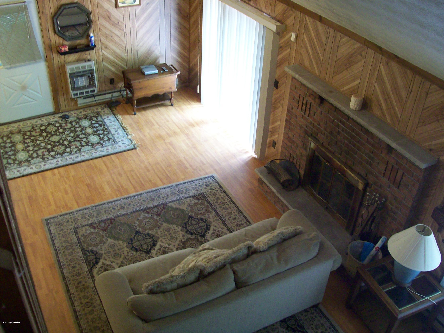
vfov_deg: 39.7
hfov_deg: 51.4
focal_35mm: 36
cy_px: 166
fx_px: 462
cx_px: 222
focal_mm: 6
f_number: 2.7
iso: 181
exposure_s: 1/8
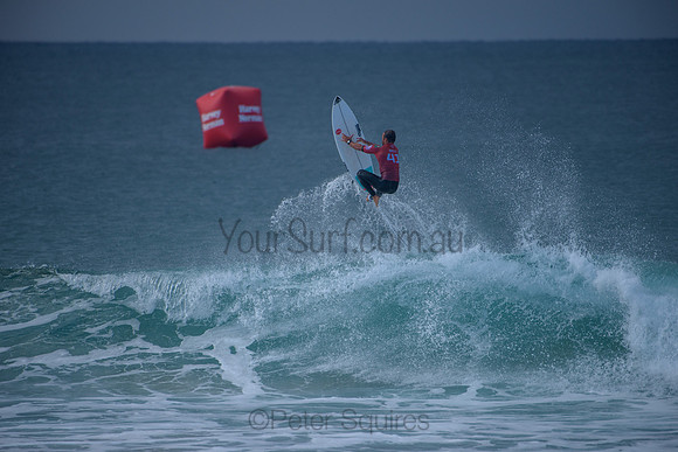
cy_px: 226
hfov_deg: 4.1
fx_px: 9583
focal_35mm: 509
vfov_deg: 2.7
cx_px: 339
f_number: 5.6
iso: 280
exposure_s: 1/2000
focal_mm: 500
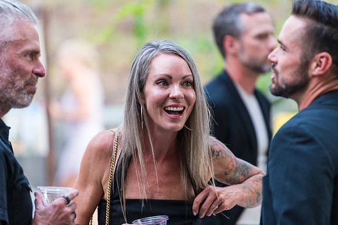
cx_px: 169
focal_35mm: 200
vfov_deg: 6.9
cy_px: 112
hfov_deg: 10.3
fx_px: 1878
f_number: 2.8
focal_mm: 200
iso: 800
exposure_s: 1/160
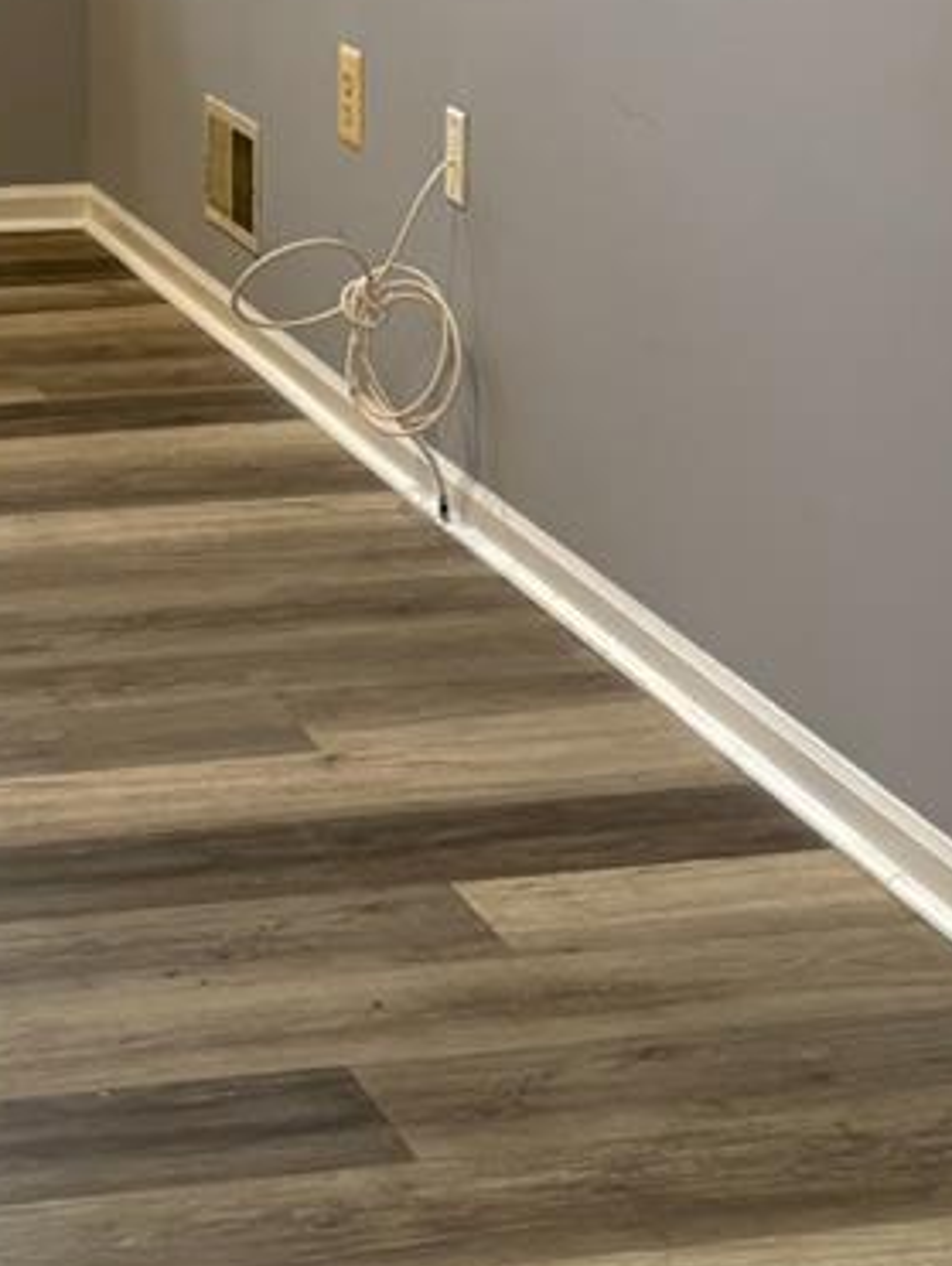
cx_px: -36
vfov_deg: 18.6
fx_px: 3844
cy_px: 322
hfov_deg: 13.9
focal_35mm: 105
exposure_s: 1/120
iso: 200
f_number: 1.6
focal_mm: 5.96
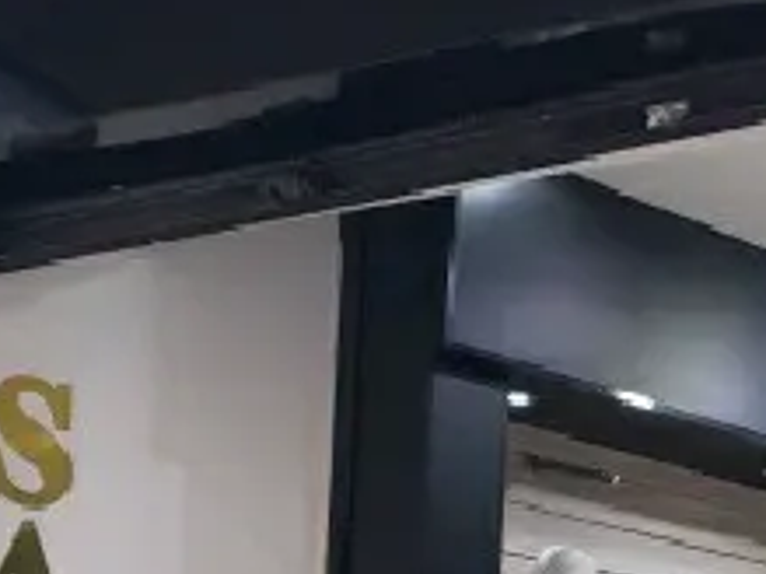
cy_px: 840
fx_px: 2101
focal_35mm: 95
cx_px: 1238
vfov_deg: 14.6
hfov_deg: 17.8
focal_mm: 4.3
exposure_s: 1/60.2
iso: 80
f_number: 2.4
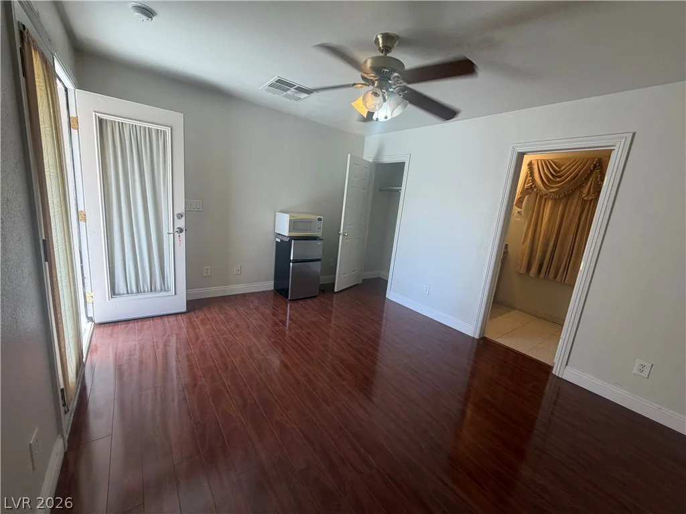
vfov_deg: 85.7
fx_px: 277
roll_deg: -6.3
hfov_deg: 102.1
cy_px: 257
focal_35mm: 14
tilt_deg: -11.2
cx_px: 343
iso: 80
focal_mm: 2.22
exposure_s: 1/120
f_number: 2.2
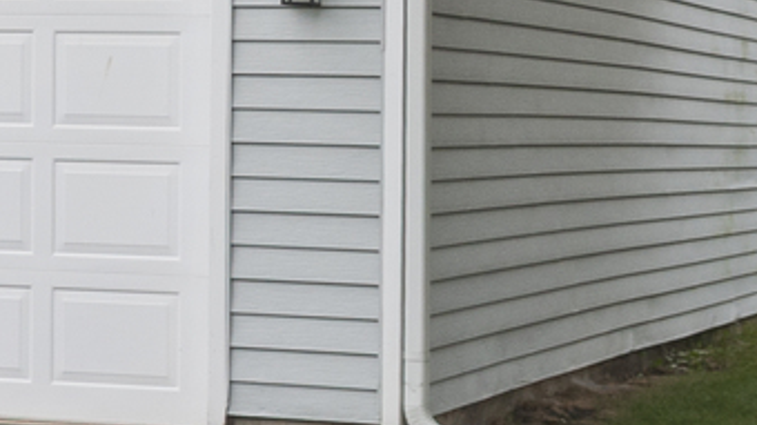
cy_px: -534
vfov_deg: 6.6
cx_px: -604
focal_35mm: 175
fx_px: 3512
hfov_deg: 11.4
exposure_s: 1/200
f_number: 8
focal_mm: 35
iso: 400
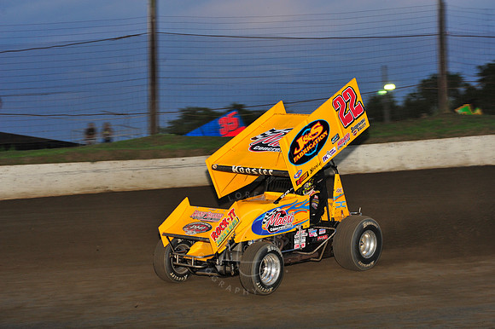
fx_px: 1182
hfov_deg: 23.7
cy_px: 164
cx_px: 248
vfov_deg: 15.9
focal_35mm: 86
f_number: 6.3
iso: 640
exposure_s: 1/320
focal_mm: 86
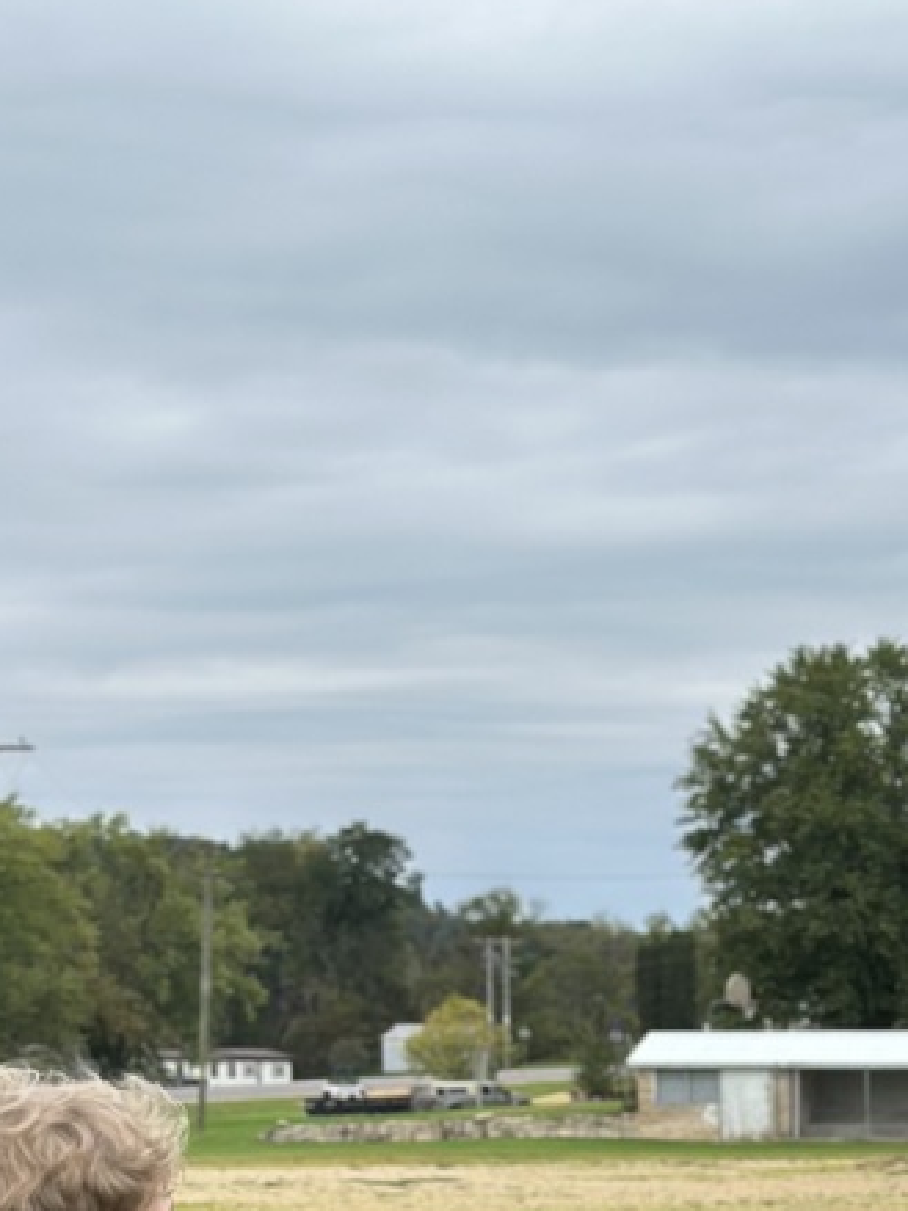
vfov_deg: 17.0
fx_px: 3919
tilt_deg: -3.5
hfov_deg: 13.0
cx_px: 911
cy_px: 1330
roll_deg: -0.3
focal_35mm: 112
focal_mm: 6.86
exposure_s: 1/1916
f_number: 1.78
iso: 80
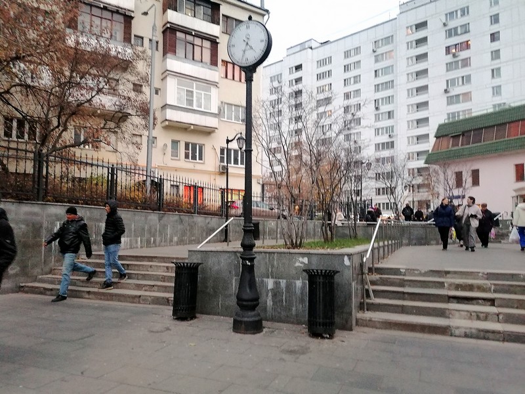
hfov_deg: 65.3
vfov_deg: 51.4
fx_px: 409
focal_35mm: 27
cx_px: 262
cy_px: 197
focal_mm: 5.3
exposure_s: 1/100
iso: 640
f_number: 1.8
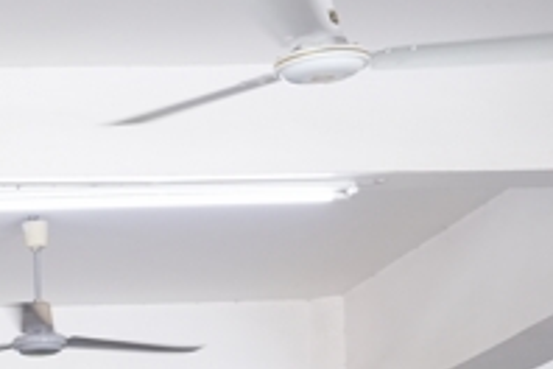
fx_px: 2642
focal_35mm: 172
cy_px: 853
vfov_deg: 7.5
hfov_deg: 11.0
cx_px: -493
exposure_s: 1/250
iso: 2500
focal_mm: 35
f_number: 2.8
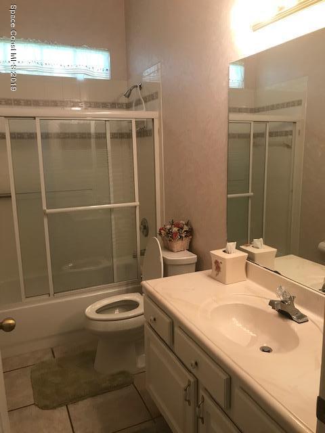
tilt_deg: -9.4
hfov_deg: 49.7
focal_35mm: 28
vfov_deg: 63.4
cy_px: 216
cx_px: 162
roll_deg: +1.4
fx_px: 351
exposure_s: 1/20
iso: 40
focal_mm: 3.99
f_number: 1.8
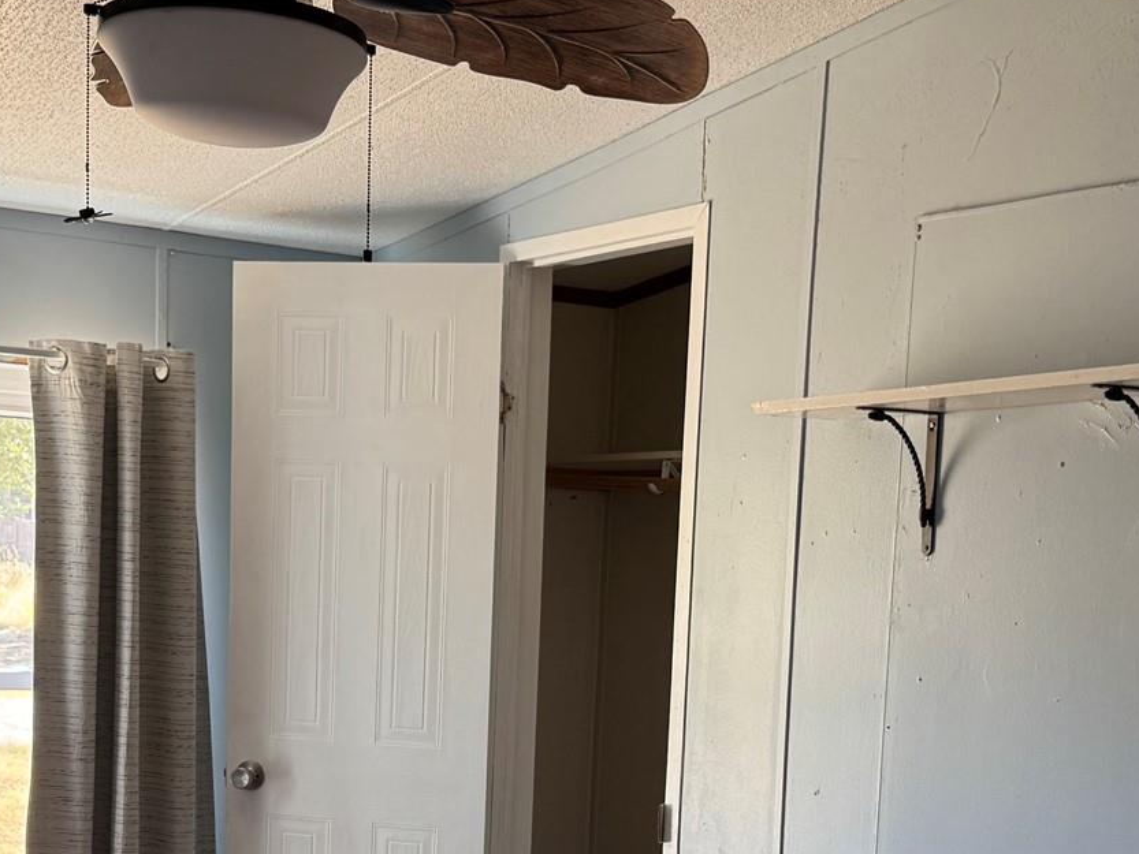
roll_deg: -2.1
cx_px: 554
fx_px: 1942
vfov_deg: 24.0
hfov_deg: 32.7
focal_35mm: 59
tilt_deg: -5.6
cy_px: 790
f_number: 1.78
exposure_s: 1/120
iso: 160
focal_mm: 6.76
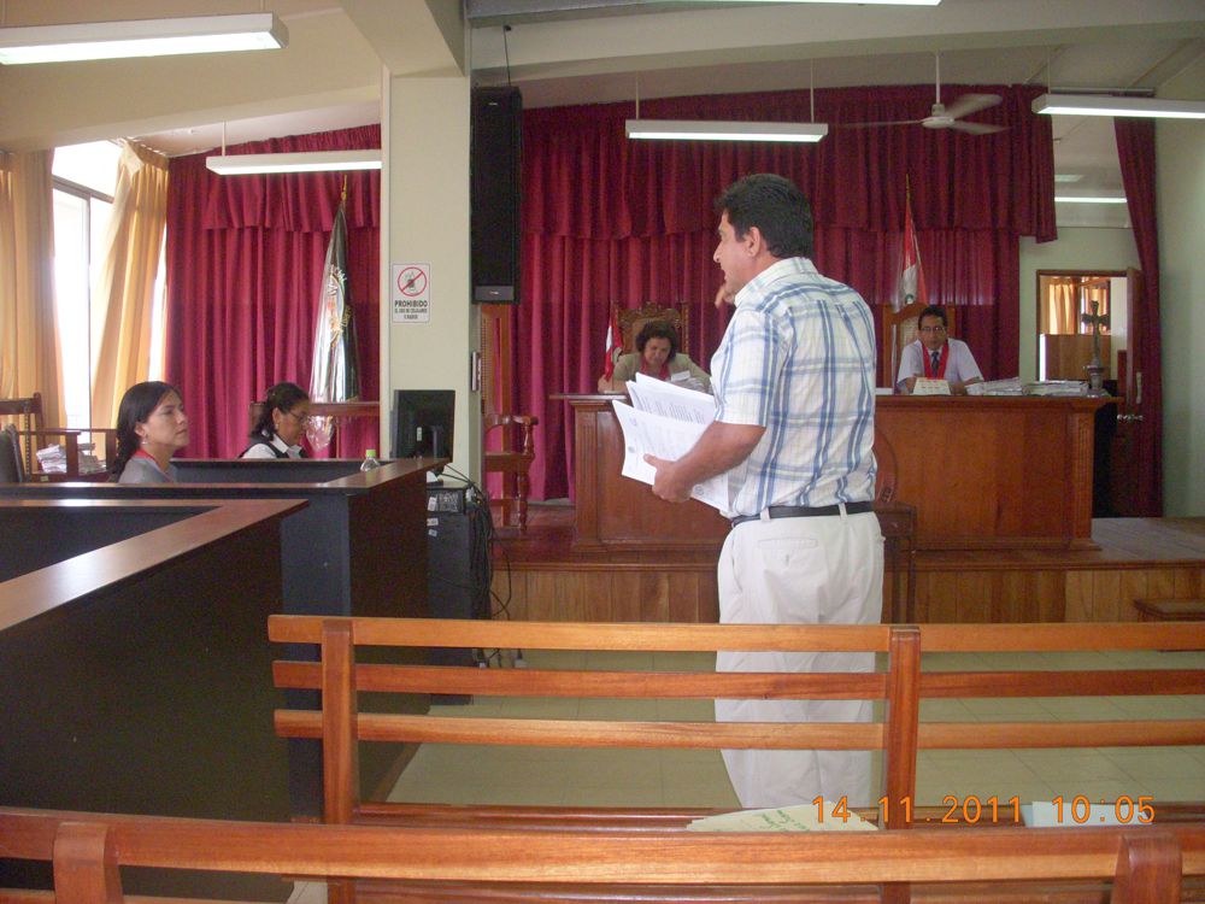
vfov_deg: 37.7
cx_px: 602
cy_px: 452
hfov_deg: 49.0
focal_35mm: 38
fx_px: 1323
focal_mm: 6.3
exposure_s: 1/100
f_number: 3.3
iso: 320
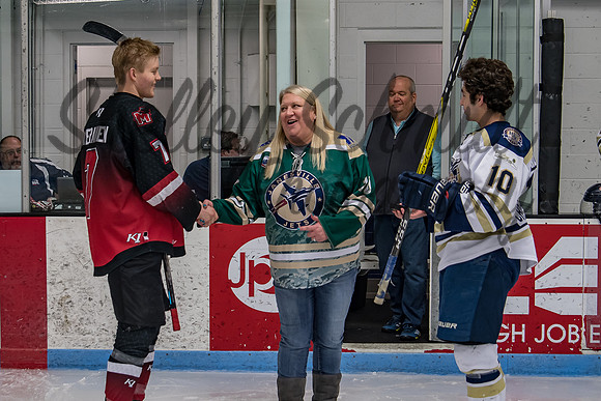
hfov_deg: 26.1
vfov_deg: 17.6
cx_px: 251
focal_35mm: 77
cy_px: 177
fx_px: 1294
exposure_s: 1/250
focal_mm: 42
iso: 500
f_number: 4
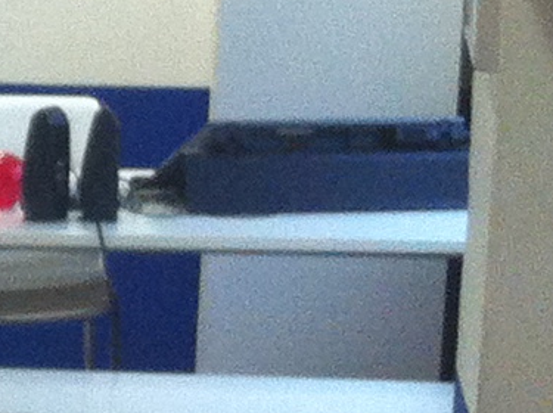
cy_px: 521
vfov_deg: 6.1
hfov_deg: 7.3
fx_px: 3860
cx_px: -1077
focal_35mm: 242
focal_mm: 3.85
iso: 160
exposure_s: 1/15
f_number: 2.8
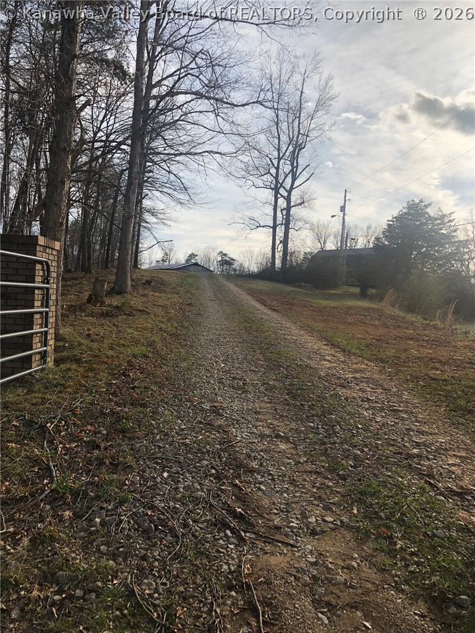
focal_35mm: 28
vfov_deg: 63.4
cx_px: 238
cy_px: 316
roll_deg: -2.6
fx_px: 512
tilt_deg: -0.1
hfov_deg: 49.7
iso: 20
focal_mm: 3.99
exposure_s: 1/2433
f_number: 1.8
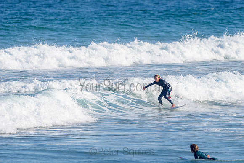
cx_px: 150
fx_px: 4157
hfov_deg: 3.4
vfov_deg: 2.2
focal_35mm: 613
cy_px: 78
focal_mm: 500
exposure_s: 1/2000
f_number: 5.6
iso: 110
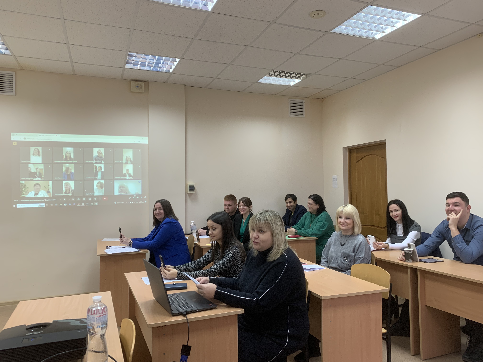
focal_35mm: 26
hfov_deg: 67.3
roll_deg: -0.3
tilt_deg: +3.4
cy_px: 181
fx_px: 363
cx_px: 242
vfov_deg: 53.1
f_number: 1.8
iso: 80
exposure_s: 1/50
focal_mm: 4.25
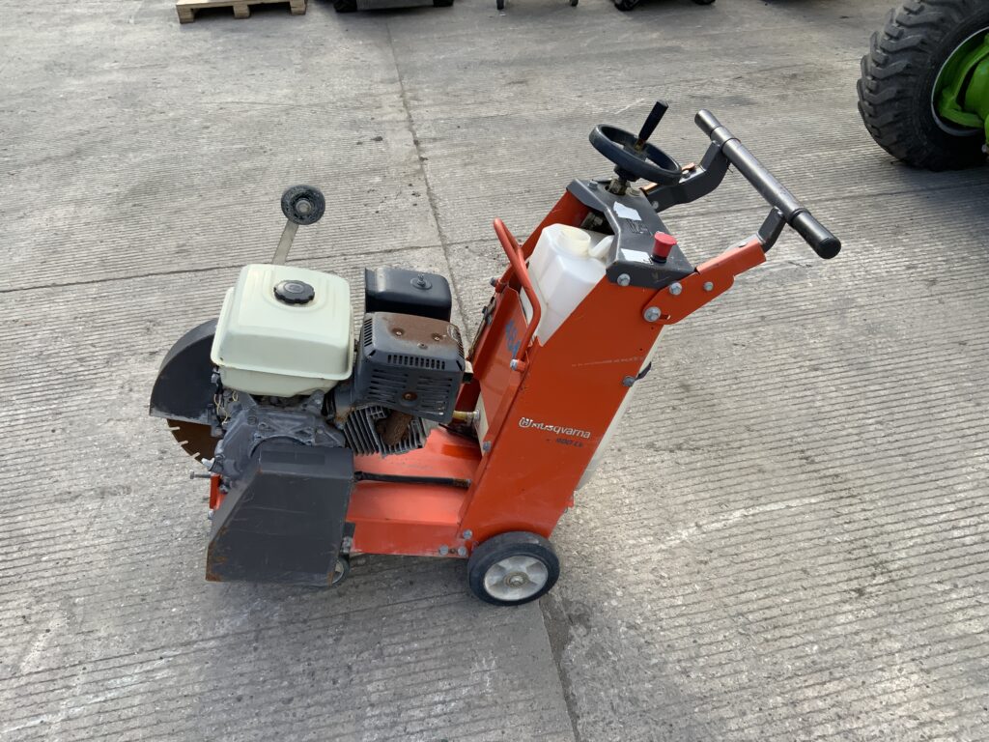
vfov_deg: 48.2
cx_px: 494
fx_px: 829
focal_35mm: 29
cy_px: 371
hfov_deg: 61.7
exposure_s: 1/378
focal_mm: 3
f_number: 1.8
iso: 16
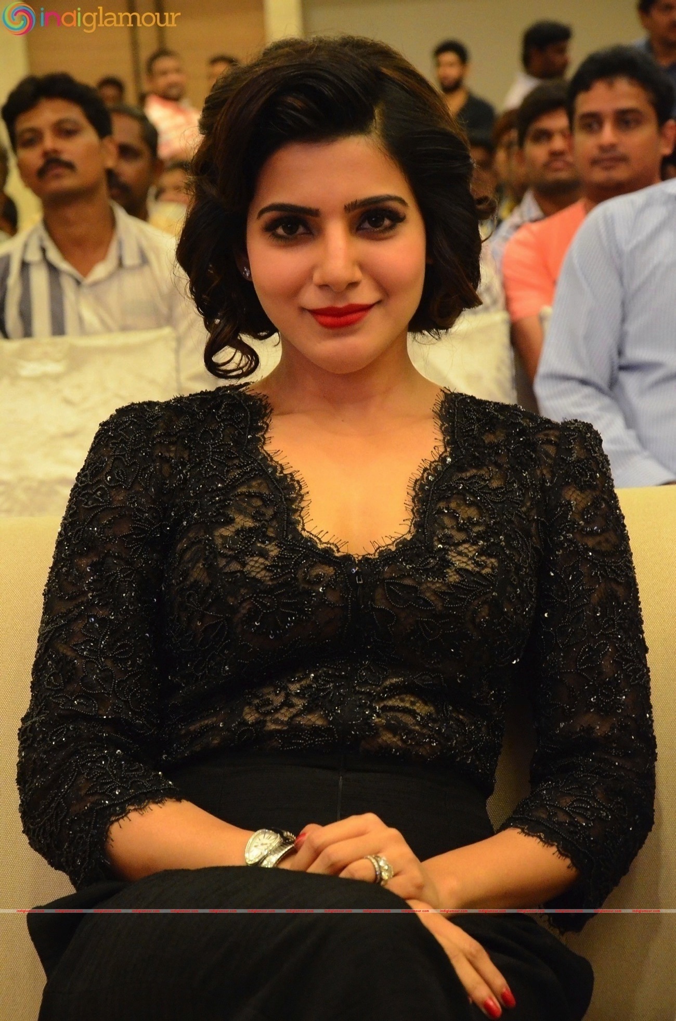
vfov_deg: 20.7
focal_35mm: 99
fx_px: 2801
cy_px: 510
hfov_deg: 13.8
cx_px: 338
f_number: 5.6
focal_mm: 66
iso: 5000
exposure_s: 1/80
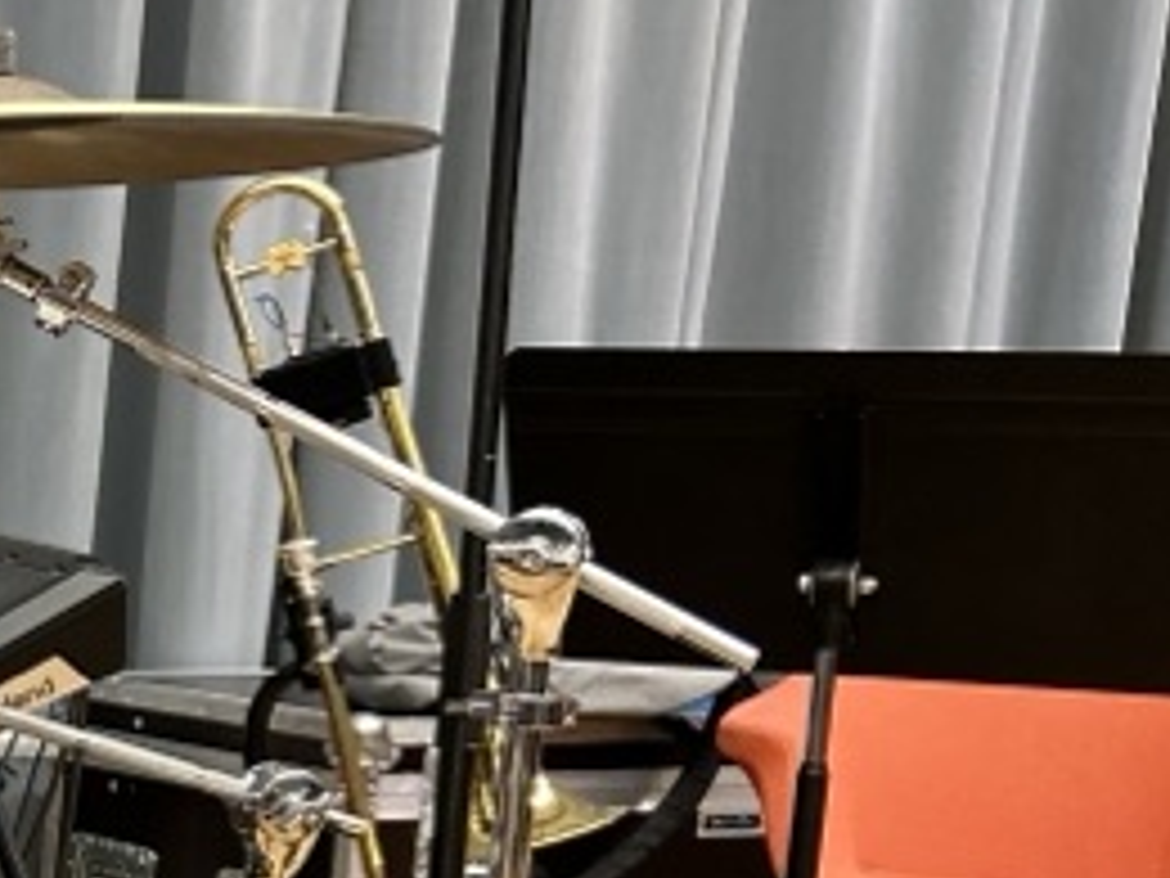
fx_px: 3380
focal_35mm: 100
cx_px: -1030
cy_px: 955
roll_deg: -1.3
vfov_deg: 14.5
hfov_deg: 16.1
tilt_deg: -11.3
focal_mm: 5.7
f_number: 1.5
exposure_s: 1/50
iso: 160
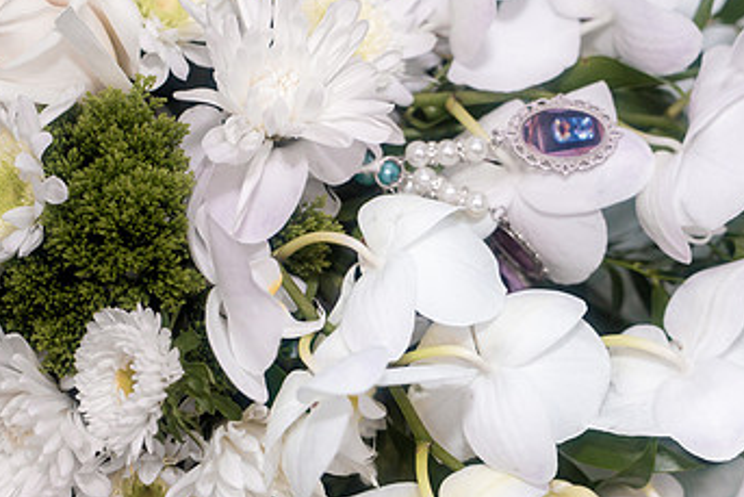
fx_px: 2026
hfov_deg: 20.8
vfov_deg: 14.0
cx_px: 356
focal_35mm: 98
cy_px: 248
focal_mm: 58
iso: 640
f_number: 4
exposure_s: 1/250
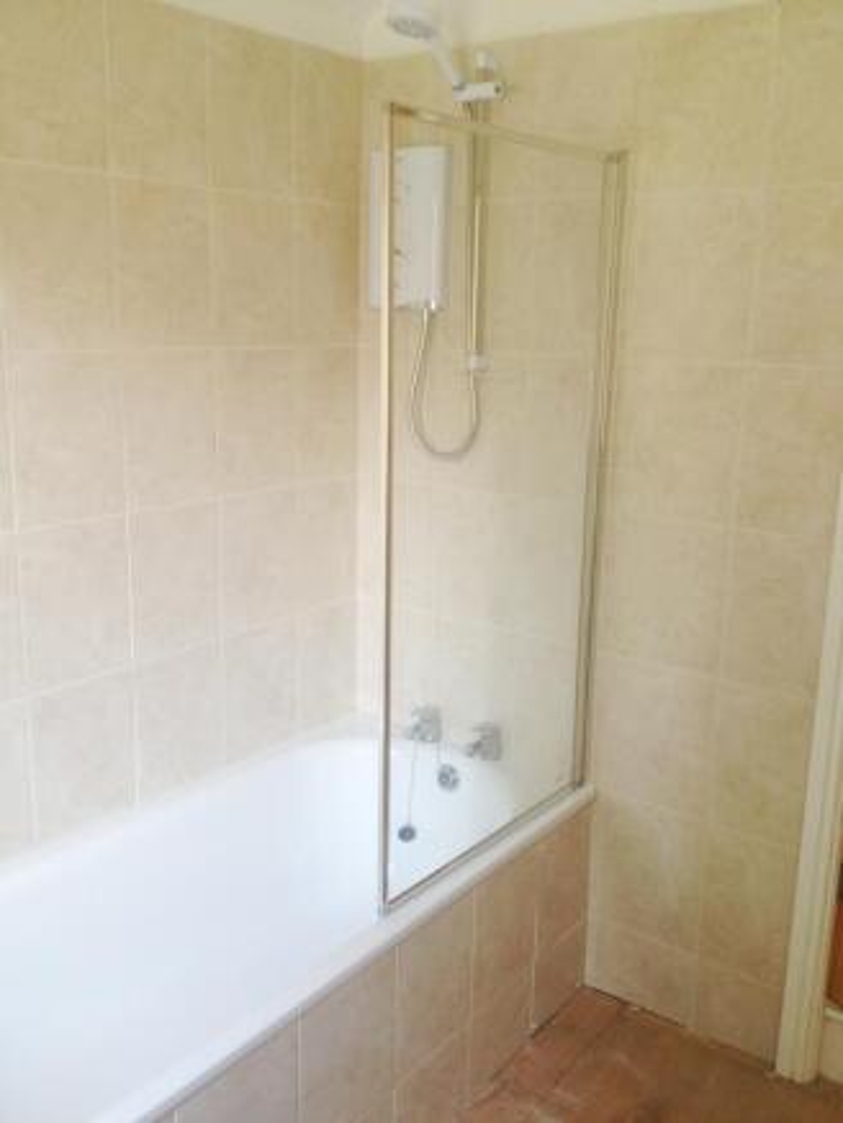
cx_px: 422
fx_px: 1136
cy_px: 562
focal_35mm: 35
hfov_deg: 40.7
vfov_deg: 52.6
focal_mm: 4.28
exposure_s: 1/25
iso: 50
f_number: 2.4
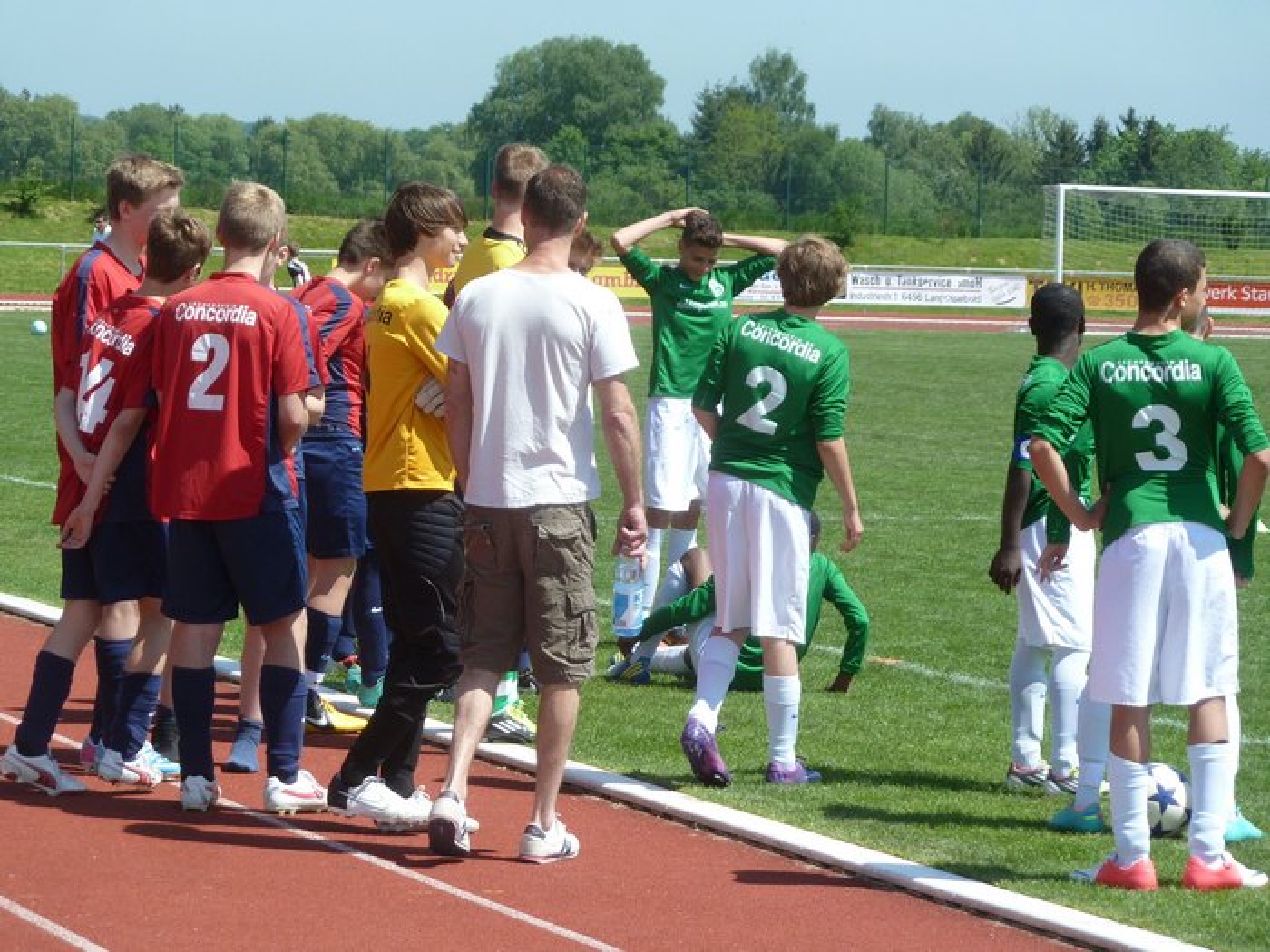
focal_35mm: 147
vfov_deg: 10.1
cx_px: 635
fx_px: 5393
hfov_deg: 13.4
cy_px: 476
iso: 125
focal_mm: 24.1
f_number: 4.5
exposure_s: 1/500
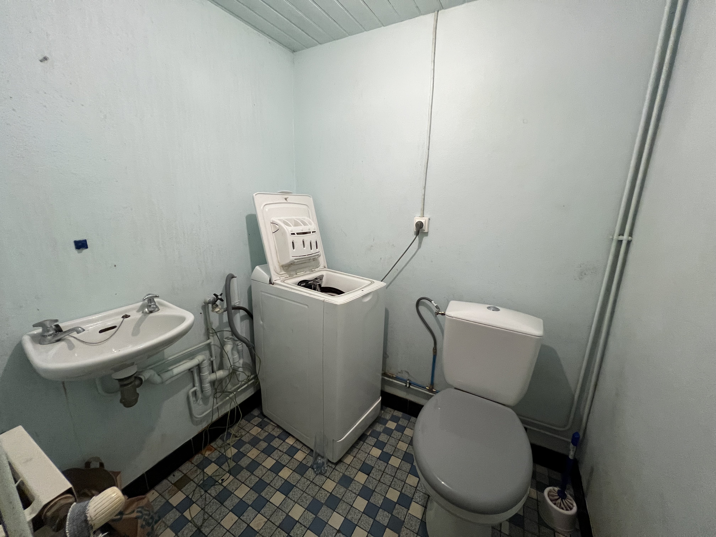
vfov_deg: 89.9
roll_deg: -1.1
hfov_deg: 106.2
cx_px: 358
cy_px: 268
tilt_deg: -13.8
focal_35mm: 13
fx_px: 269
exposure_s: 1/50
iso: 320
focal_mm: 1.57
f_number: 1.8
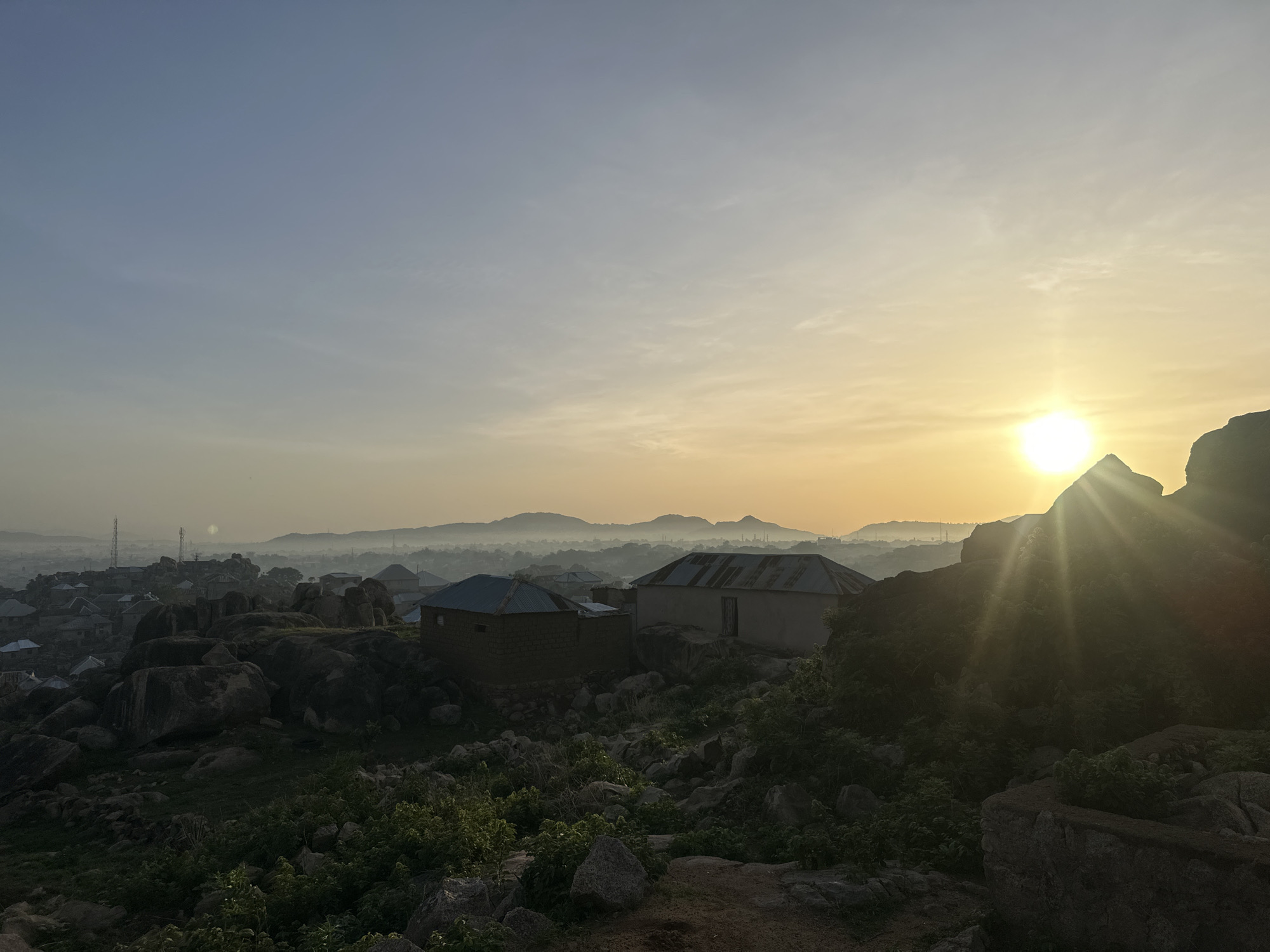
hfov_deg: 71.6
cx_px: 635
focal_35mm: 24
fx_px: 881
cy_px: 476
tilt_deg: +2.8
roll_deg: -0.1
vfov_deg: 56.8
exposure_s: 1/7042
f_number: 1.78
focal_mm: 6.86
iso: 80
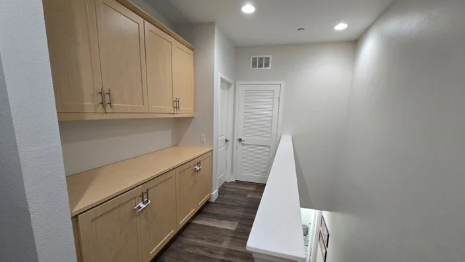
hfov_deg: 103.0
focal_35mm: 15
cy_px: 153
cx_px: 232
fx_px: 185
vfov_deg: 70.1
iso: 250
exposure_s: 1/60
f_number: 2.2
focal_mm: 2.2
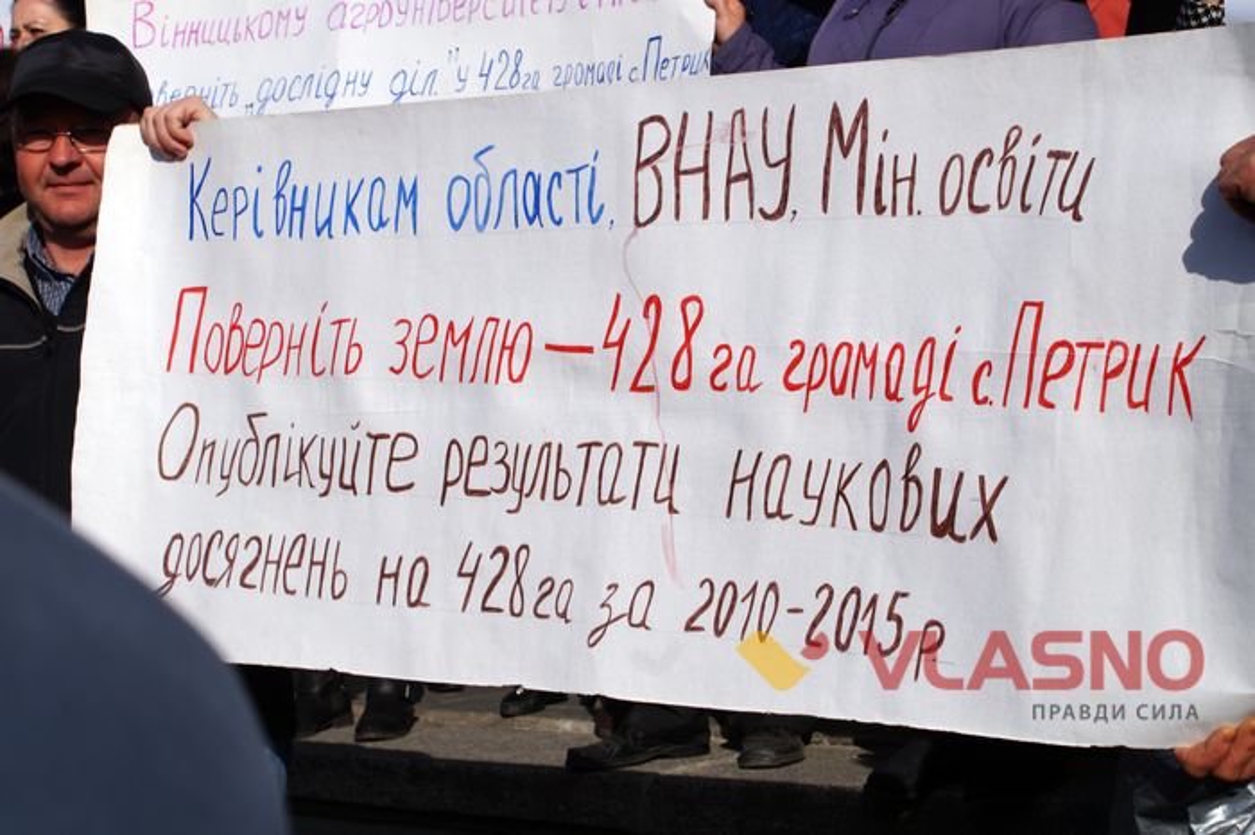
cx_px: 628
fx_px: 2613
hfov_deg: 27.0
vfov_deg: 18.2
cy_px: 418
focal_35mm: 75
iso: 100
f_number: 11
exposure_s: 1/250
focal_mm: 50
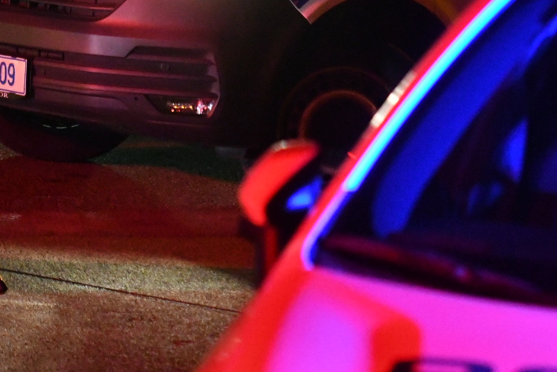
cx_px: 442
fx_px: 3729
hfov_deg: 8.5
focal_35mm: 241
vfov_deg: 5.7
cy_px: 4
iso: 10000
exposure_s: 1/80
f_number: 2.8
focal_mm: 70
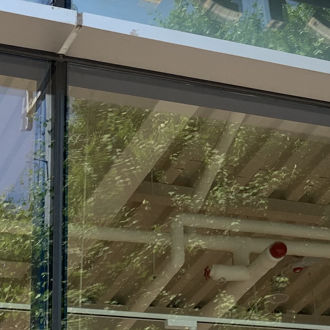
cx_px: 410
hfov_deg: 16.7
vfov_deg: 17.3
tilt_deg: +34.4
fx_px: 1068
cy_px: 37
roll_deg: +11.0
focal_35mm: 99
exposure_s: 1/360
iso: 25
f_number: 1.8
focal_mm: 4.25
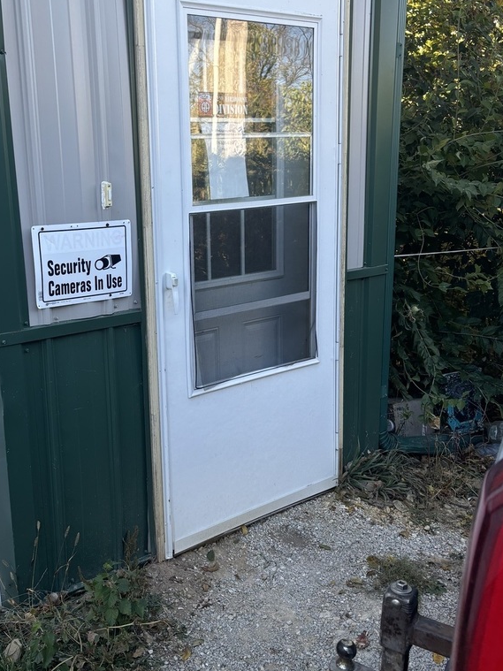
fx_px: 717
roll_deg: +2.4
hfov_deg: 38.1
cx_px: 156
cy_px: 341
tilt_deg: -13.1
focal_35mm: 37
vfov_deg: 50.1
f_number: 1.6
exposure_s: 1/320
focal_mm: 5.96
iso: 50
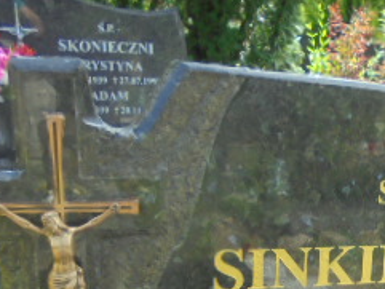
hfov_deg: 27.0
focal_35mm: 69
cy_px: 380
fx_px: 768
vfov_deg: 19.6
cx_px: 359
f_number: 3.5
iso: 100
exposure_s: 1/200
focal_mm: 4.6
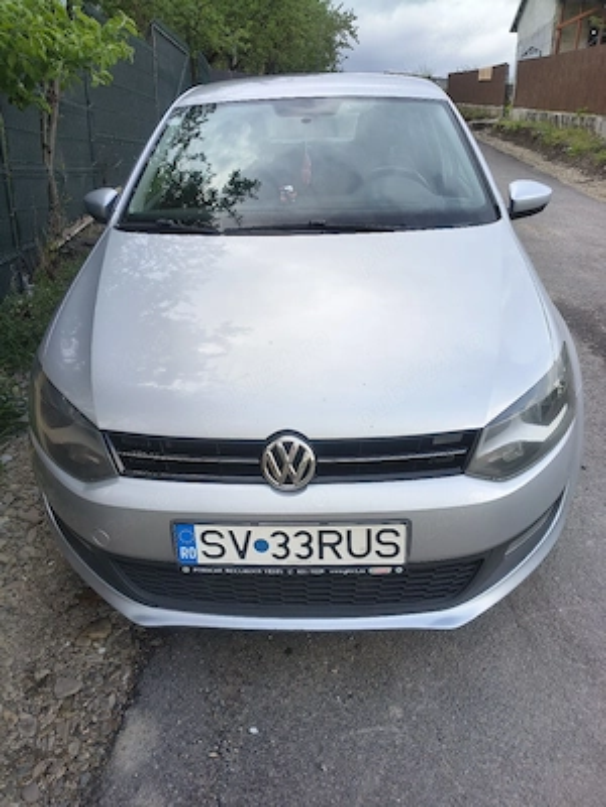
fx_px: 607
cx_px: 303
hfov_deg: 53.1
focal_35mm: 26
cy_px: 404
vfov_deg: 67.3
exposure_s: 1/417
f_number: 1.8
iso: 100
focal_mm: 4.81
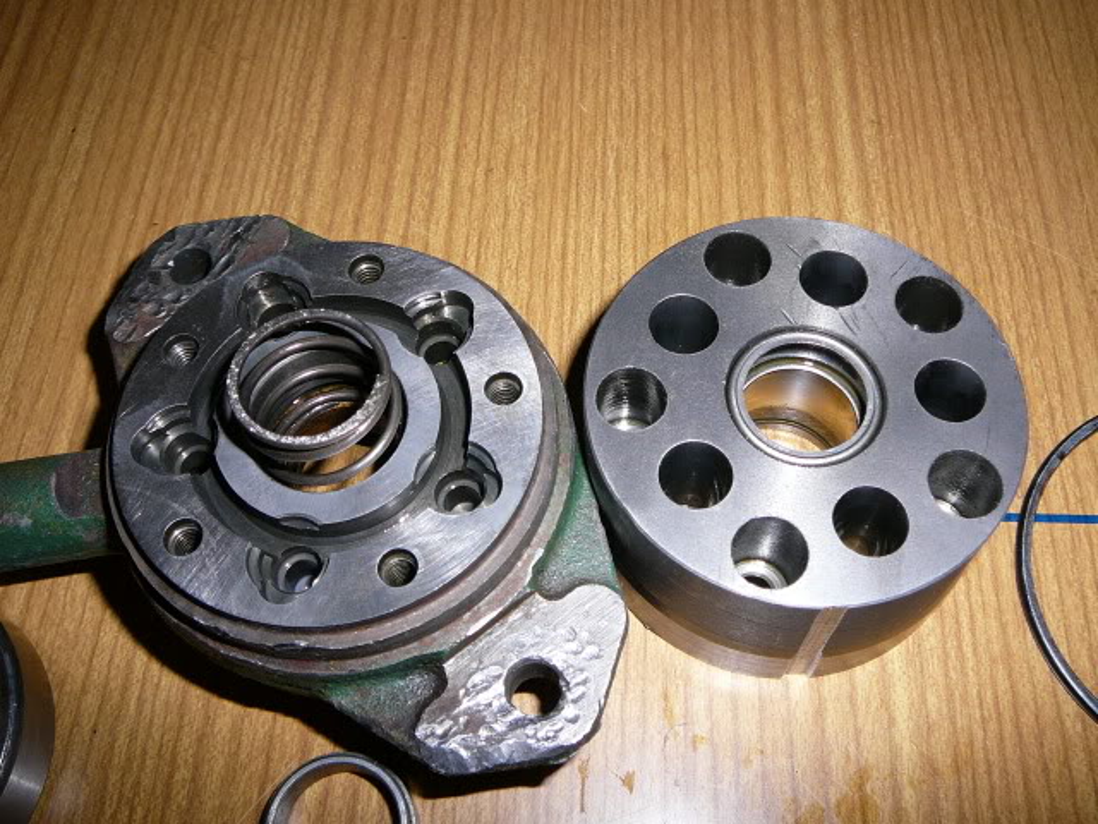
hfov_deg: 52.6
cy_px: 412
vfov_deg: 40.7
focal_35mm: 35
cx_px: 549
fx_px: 1110
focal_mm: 5.2
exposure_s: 1/30
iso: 80
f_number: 2.8
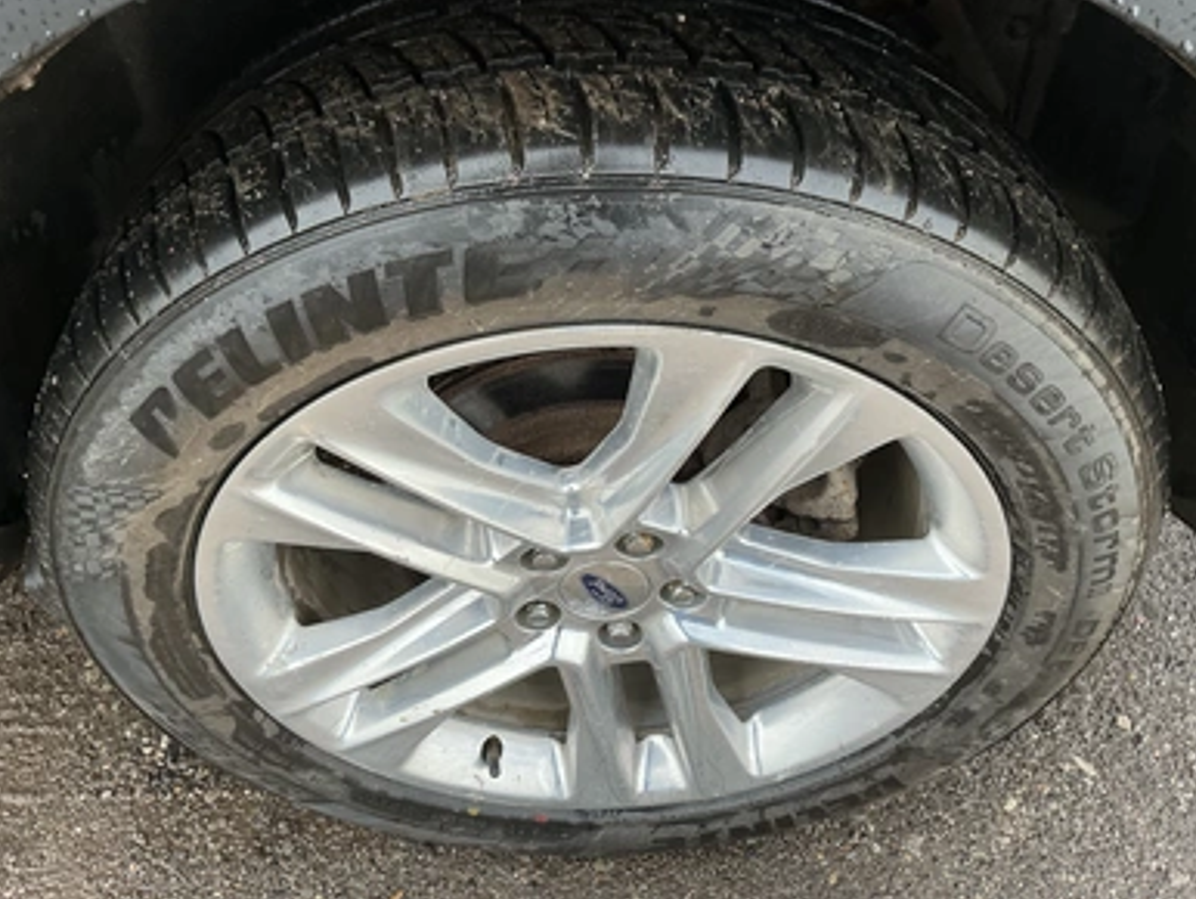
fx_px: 1003
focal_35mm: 29
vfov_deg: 48.3
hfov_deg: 61.6
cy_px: 456
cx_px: 613
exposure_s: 1/593
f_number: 1.8
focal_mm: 3
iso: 25
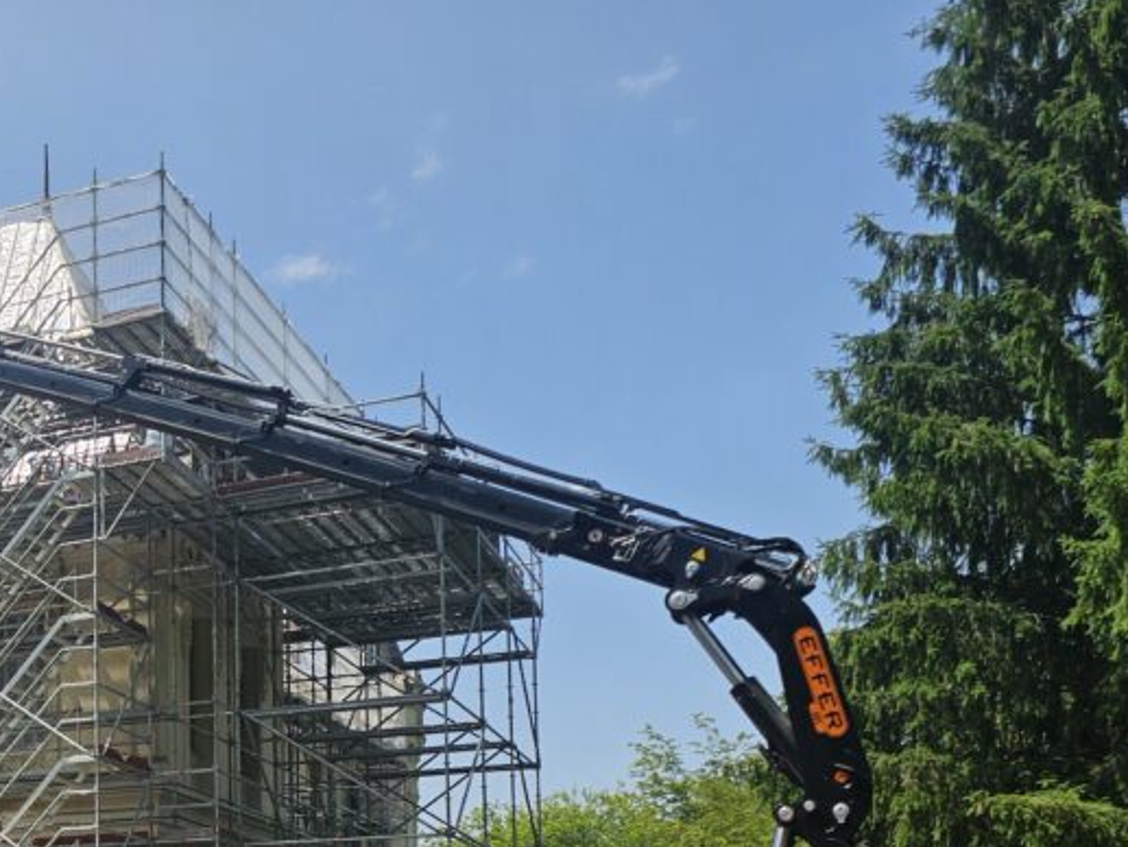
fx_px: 1695
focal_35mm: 52
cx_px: -65
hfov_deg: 32.9
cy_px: 884
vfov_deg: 26.3
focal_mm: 6.3
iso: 10
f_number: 1.7
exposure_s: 1/939
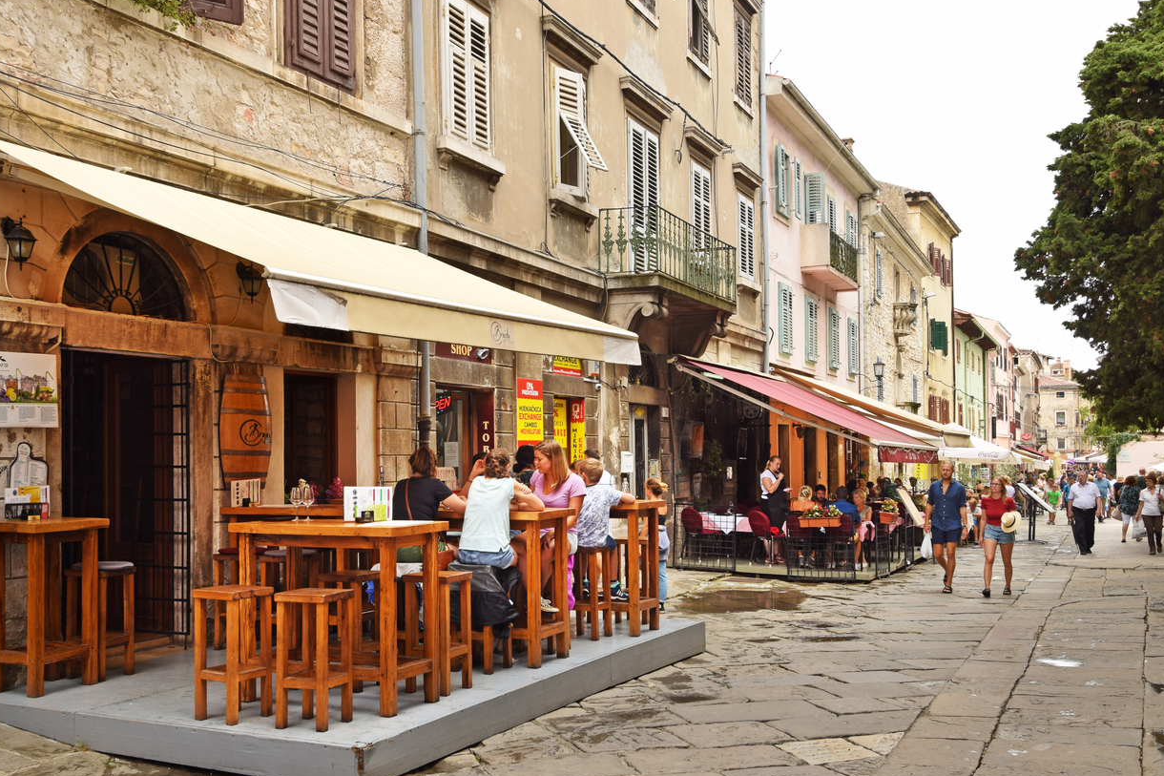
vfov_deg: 35.9
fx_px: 1196
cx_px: 574
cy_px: 386
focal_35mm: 37
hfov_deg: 51.9
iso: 200
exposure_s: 1/80
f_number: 10
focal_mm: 24
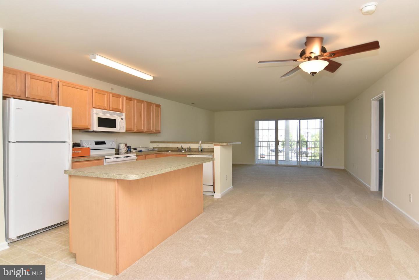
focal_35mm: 18
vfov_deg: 67.5
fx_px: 210
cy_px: 140
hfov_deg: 90.0
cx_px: 210
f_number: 7.1
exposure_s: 1/80
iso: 400
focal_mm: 12
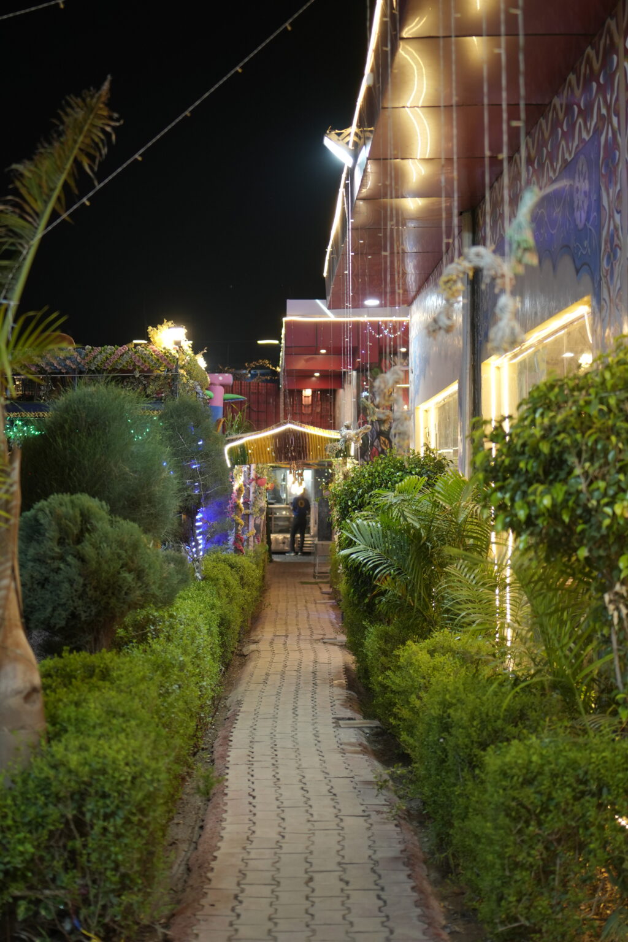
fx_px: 1361
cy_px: 471
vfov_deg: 38.2
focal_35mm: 52
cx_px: 314
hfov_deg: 26.0
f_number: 1.8
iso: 640
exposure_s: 1/100
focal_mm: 35
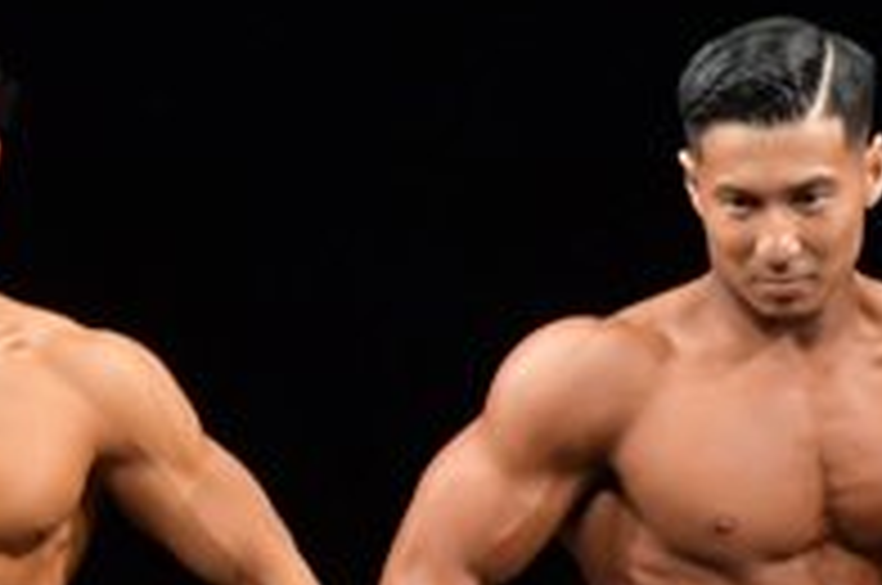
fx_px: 26147
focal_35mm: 1069
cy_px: 886
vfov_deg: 1.3
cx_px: -601
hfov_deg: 1.9
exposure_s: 1/400
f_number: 5.6
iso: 3200
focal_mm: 180
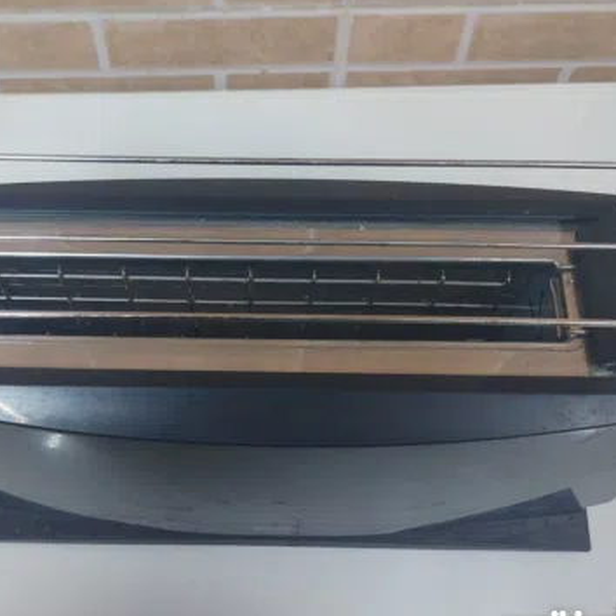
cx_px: 237
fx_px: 805
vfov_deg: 41.8
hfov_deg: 41.6
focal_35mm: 40
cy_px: 353
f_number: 1.8
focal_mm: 5.23
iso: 500
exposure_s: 1/33.3
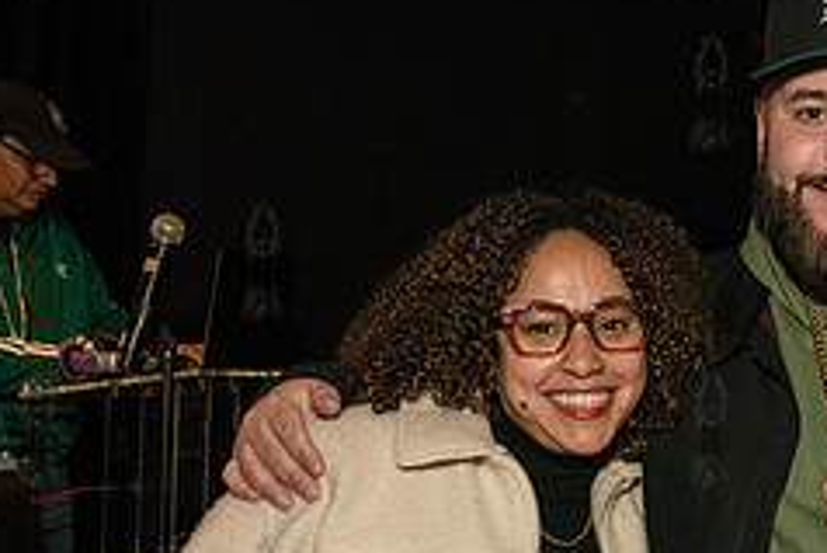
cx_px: 756
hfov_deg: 29.2
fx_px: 1517
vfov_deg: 20.4
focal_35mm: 66
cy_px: 432
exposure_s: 1/160
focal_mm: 24
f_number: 5
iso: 4000
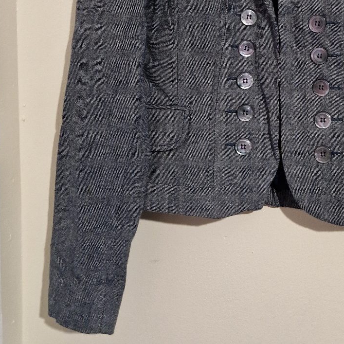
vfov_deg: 35.8
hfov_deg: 35.5
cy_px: 76
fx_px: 517
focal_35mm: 46
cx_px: 281
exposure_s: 1/50
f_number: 1.8
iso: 640
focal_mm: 5.4
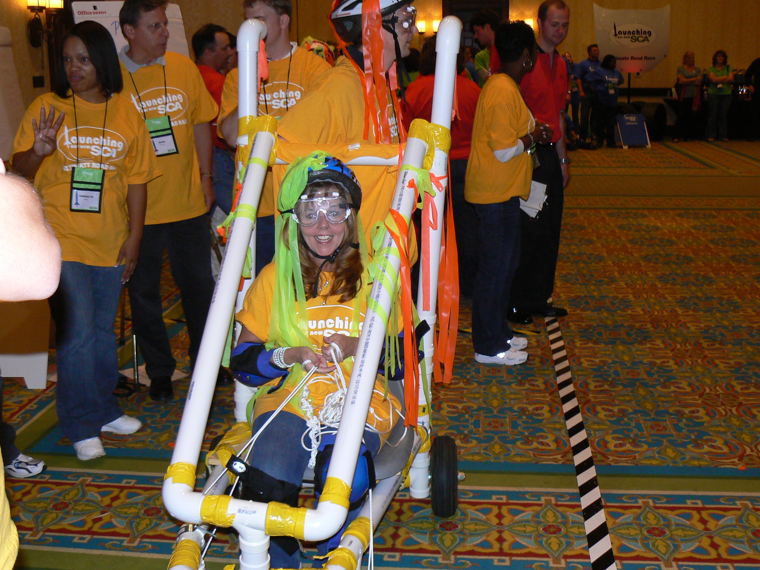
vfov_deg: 35.1
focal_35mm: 41
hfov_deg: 45.8
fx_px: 900
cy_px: 265
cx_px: 370
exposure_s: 1/30
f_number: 2.8
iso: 100
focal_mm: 6
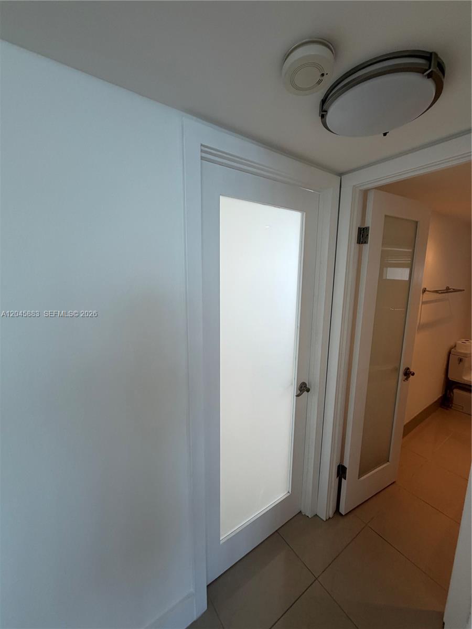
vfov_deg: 102.1
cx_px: 236
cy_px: 314
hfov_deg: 85.7
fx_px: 255
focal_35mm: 14
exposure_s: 1/120
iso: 125
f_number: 2.2
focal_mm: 2.22
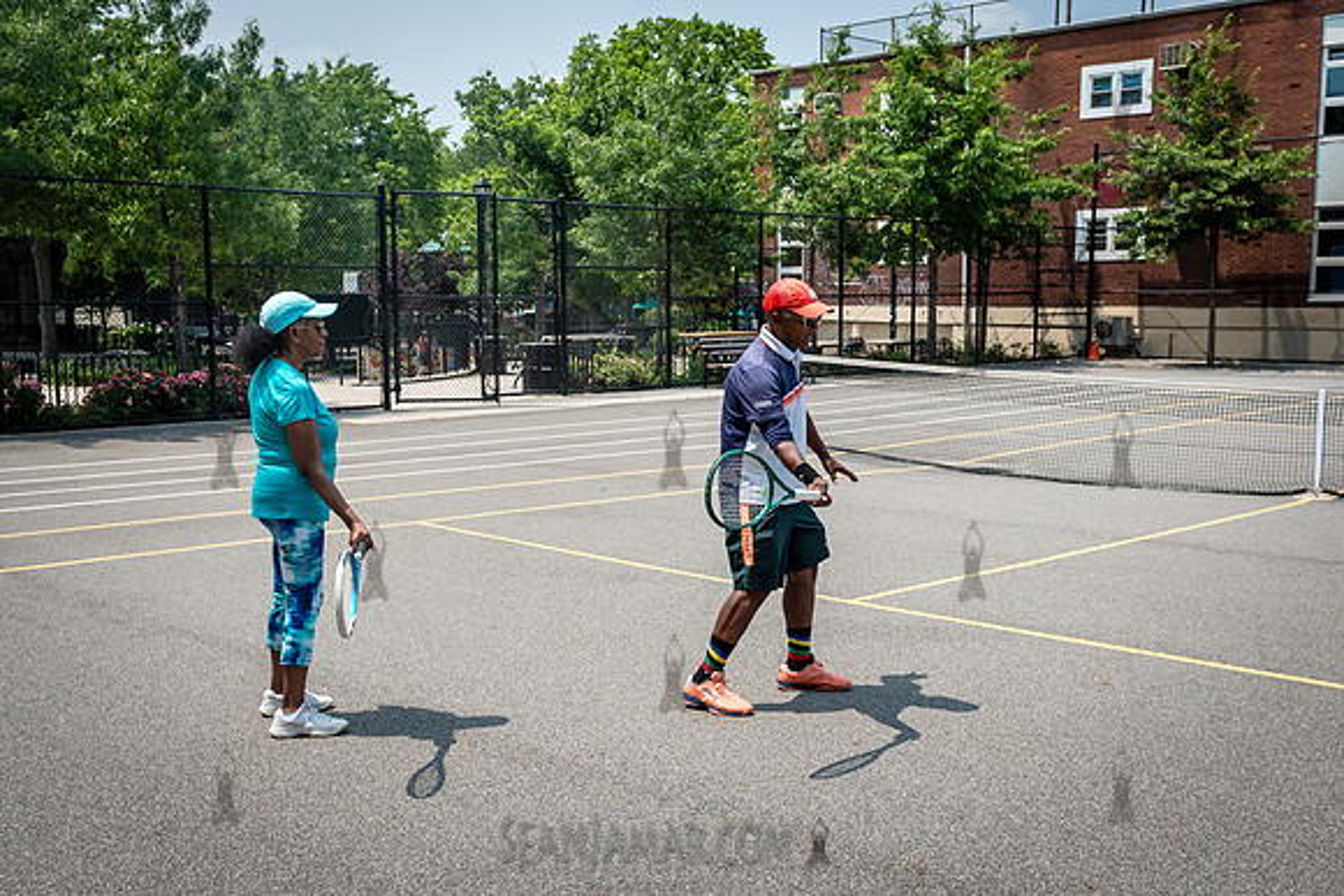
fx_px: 1464
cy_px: 494
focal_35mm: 39
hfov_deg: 49.3
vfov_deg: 34.0
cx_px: 696
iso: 200
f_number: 4.5
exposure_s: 1/2000
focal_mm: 27
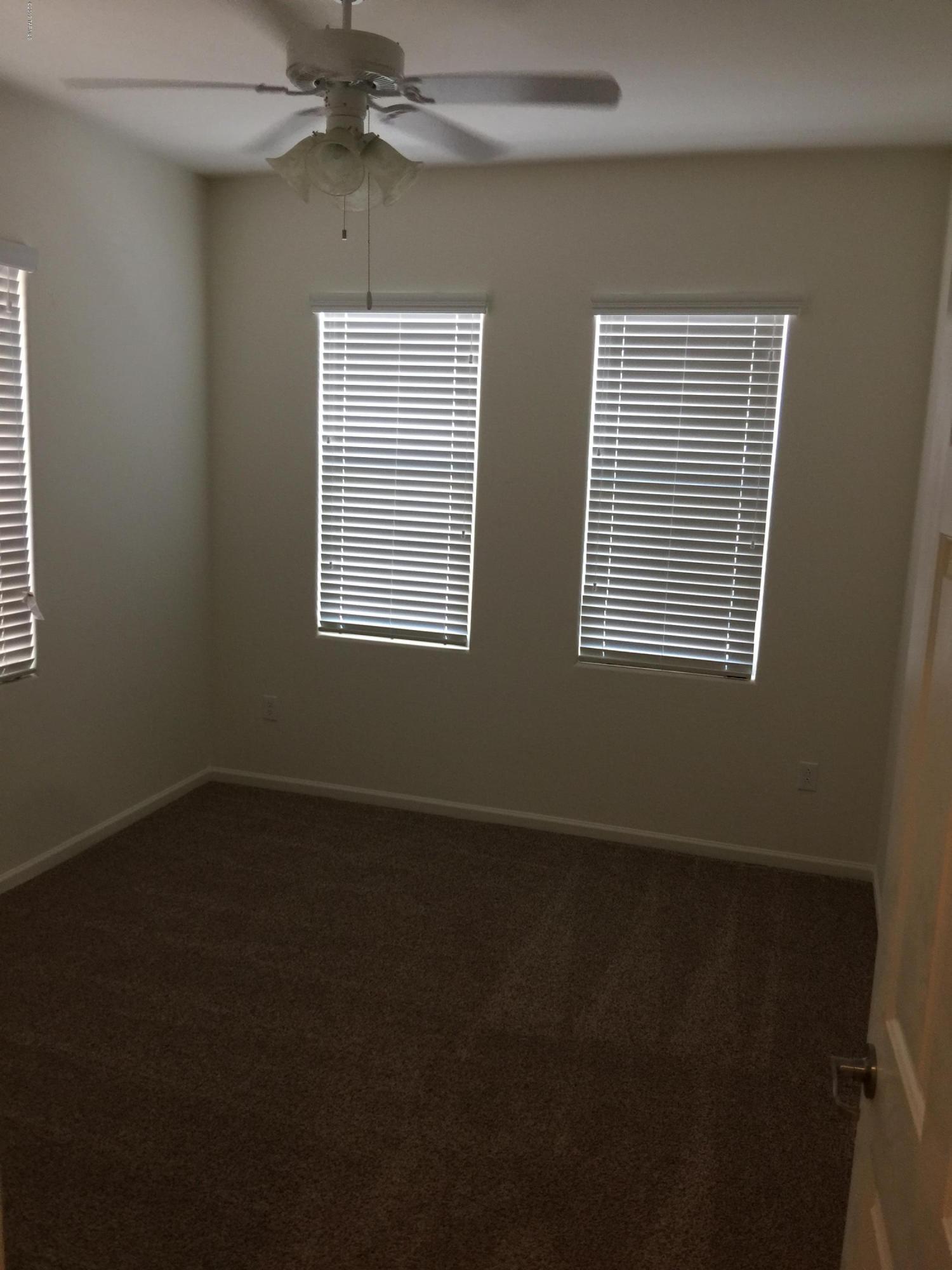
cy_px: 635
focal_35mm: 29
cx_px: 476
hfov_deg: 48.2
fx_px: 1063
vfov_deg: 61.7
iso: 50
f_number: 2.2
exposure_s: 1/30
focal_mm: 4.15
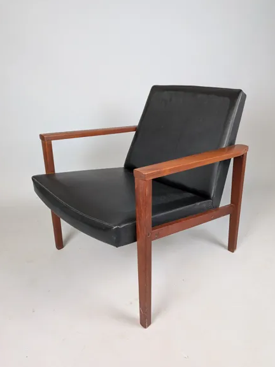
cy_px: 185
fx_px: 265
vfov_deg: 69.4
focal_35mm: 25
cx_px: 141
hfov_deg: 54.9
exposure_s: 1/25
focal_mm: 4.53
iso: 45
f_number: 1.7
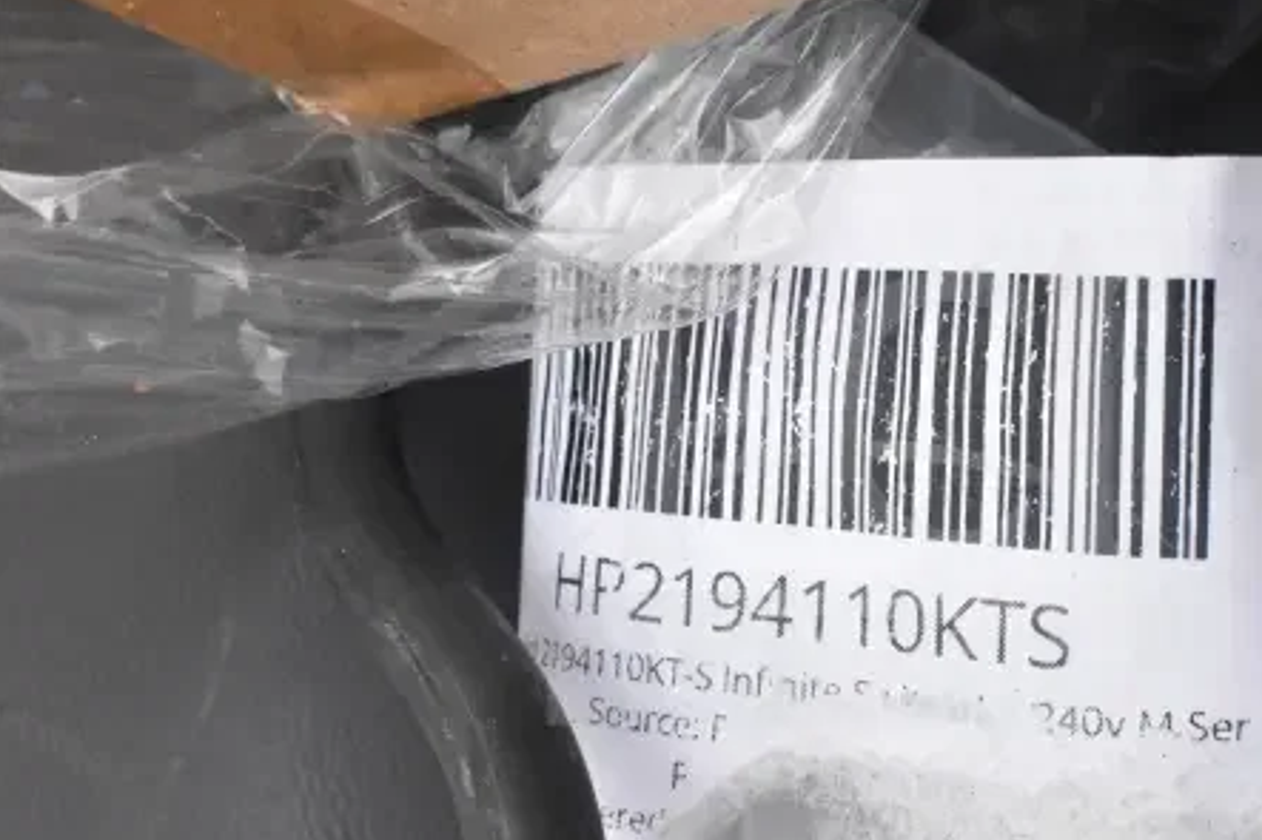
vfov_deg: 21.9
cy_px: 500
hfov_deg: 32.1
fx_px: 2173
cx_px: 866
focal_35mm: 62
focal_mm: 30
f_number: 14
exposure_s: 1/800
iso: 6400
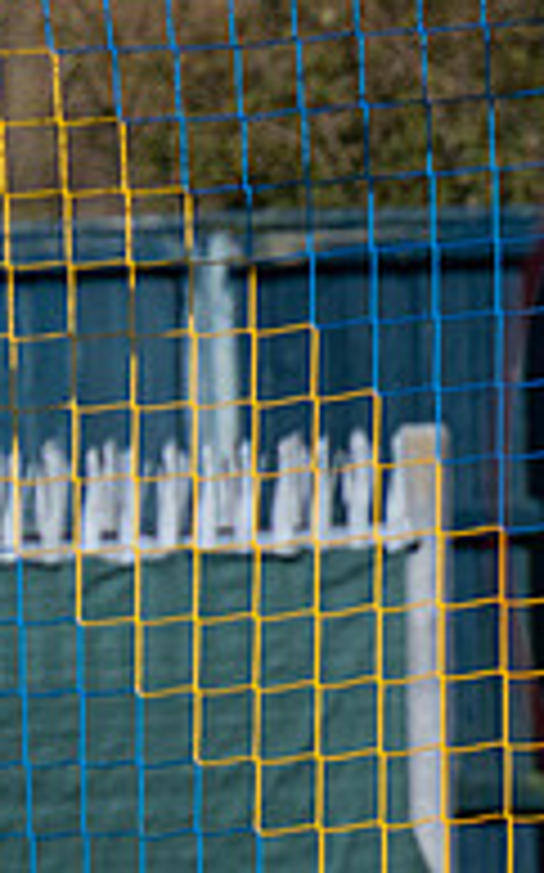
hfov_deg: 1.1
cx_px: 1131
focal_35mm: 1225
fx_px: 29102
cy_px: 558
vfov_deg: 1.7
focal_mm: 230
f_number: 4
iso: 400
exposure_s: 1/8000
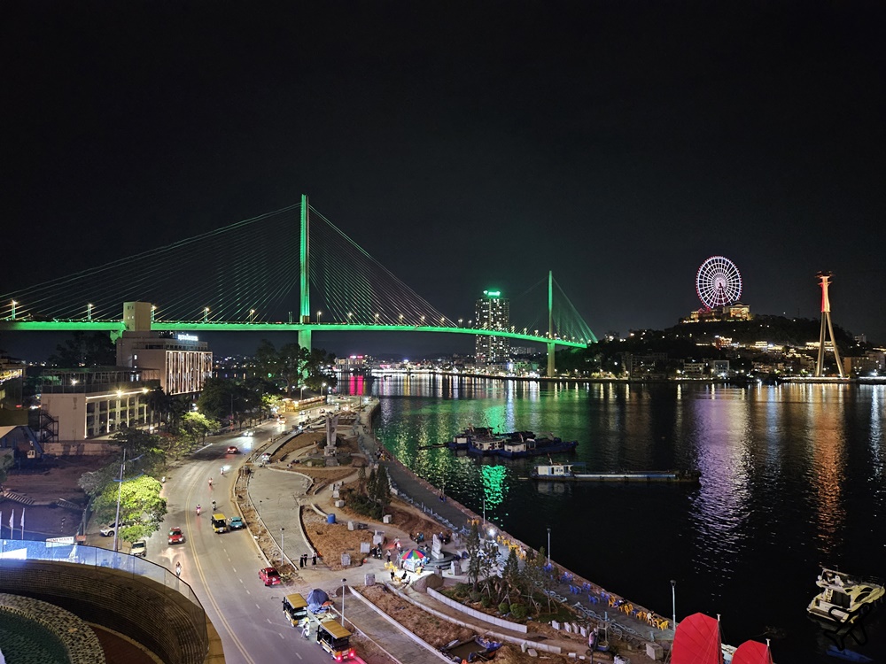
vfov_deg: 58.9
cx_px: 443
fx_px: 589
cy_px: 332
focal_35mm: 23
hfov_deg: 73.9
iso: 1600
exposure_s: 1/25
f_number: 1.8
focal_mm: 5.4
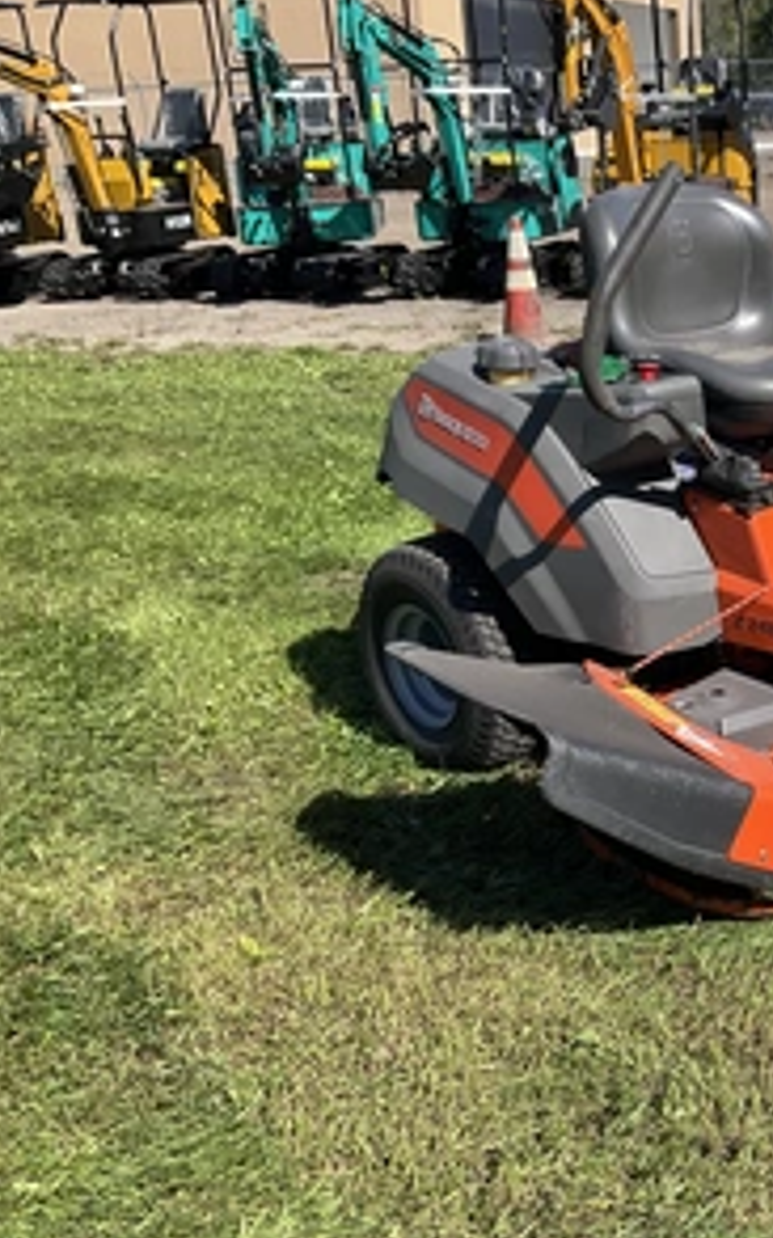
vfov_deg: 47.2
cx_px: 769
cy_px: 617
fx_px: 1416
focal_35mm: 42
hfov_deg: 28.7
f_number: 1.8
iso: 25
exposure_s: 1/997
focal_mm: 3
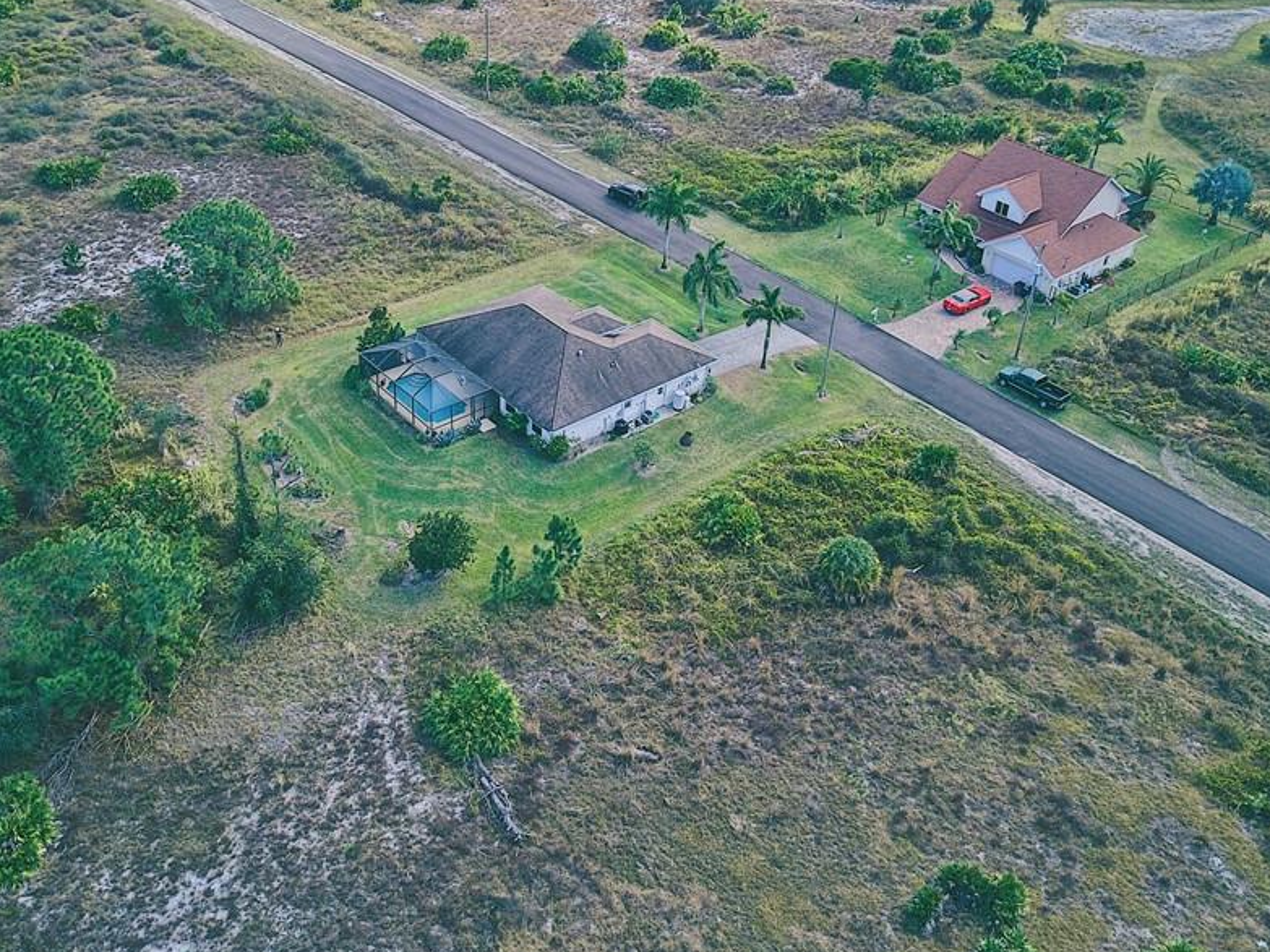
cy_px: 376
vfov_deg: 41.6
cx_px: 569
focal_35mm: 34
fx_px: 1247
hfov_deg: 53.9
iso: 100
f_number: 2.2
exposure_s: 1/351
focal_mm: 4.73
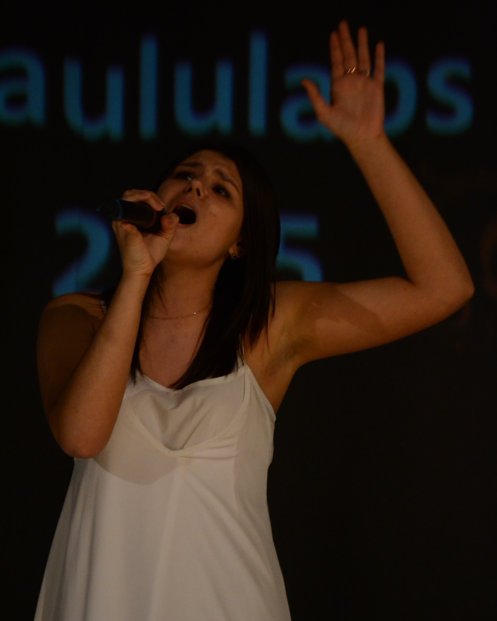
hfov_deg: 4.6
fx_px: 6233
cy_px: 327
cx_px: 248
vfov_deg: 5.7
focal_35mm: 339
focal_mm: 200
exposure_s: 1/50
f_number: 5.6
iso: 1600
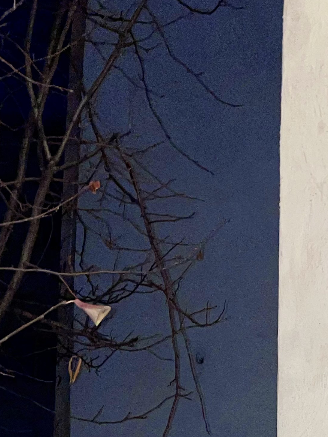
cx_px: 438
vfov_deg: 23.6
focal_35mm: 72
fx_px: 910
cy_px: 578
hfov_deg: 18.8
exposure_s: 1/15
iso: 50
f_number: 1.6
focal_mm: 4.2
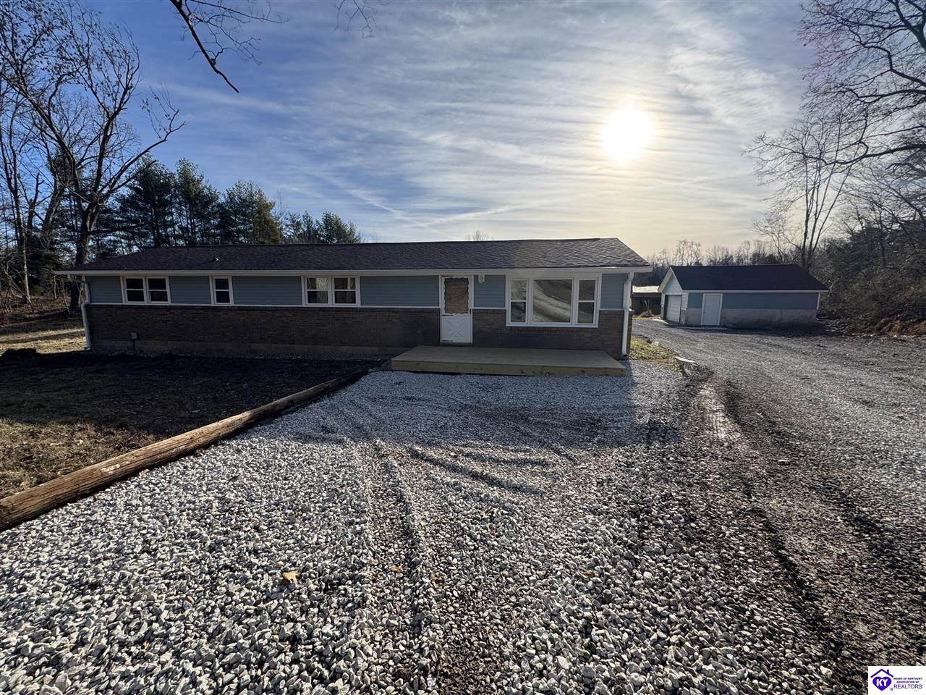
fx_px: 375
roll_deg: -0.3
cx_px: 463
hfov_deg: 102.1
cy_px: 348
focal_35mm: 14
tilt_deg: -9.4
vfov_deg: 85.7
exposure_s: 1/1477
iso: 50
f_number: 2.2
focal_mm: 2.22
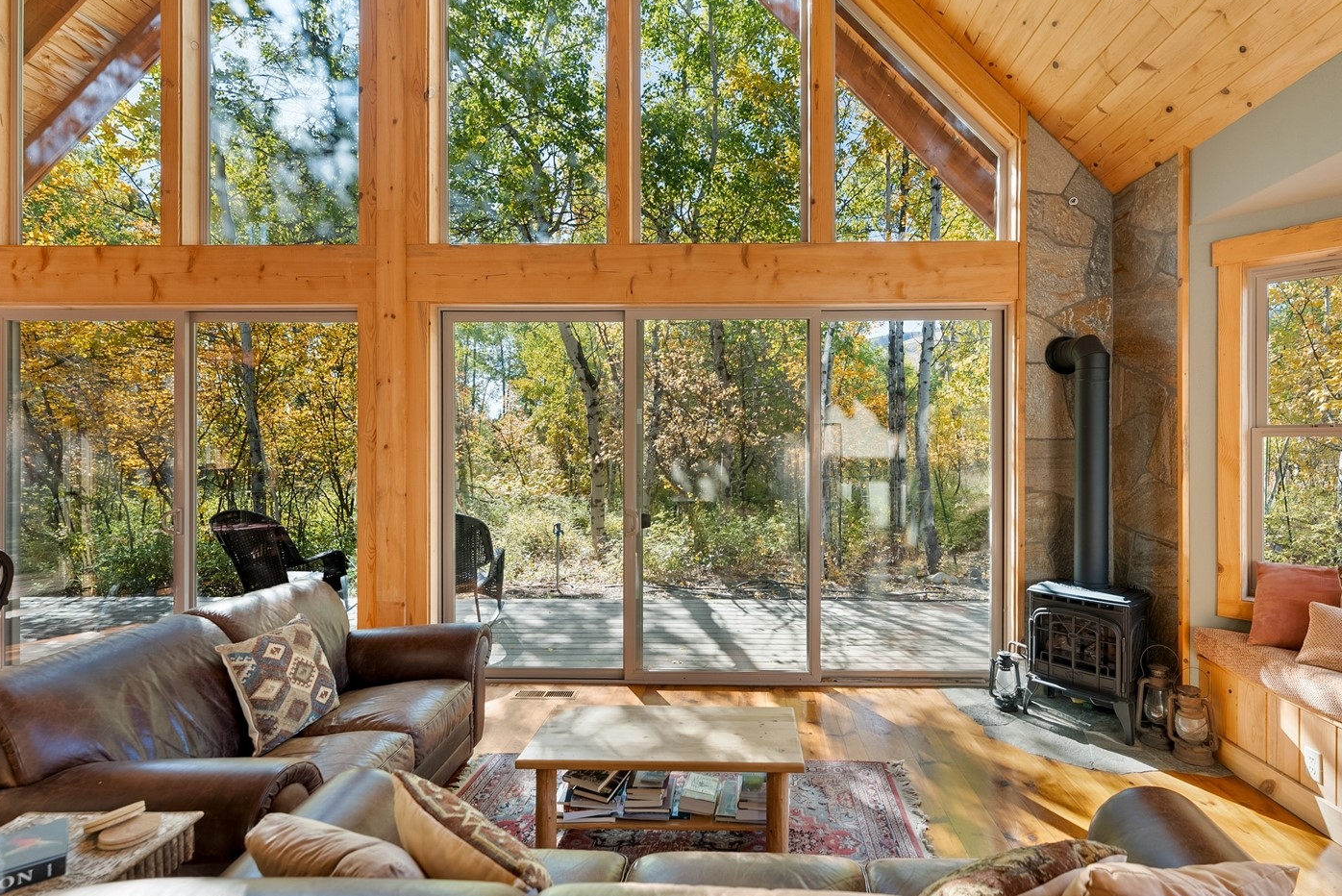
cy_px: 424
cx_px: 726
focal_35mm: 17
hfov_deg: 93.0
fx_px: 634
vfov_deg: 70.4
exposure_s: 1/50
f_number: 3.5
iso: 400
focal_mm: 14
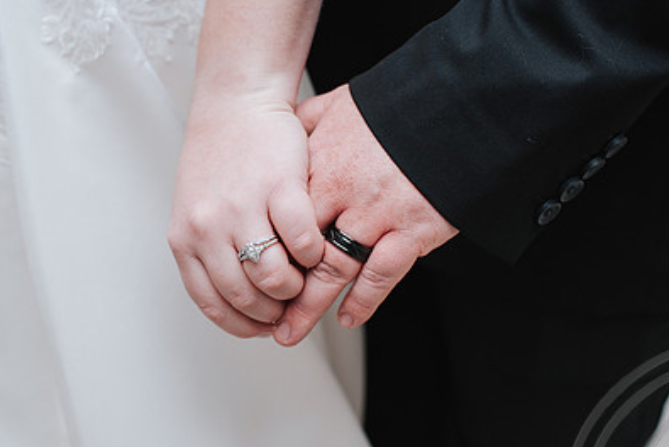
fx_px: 1023
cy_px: 237
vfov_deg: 24.7
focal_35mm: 55
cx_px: 265
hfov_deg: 36.1
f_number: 3.2
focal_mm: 35
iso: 560
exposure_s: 1/320
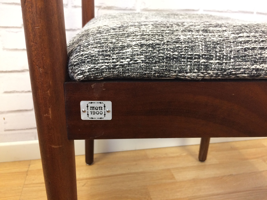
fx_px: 224
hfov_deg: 61.7
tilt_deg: -23.7
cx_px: 134
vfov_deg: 48.2
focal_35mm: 29
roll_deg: -1.7
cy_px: 100
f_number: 2.2
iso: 80
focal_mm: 4.15
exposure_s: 1/33
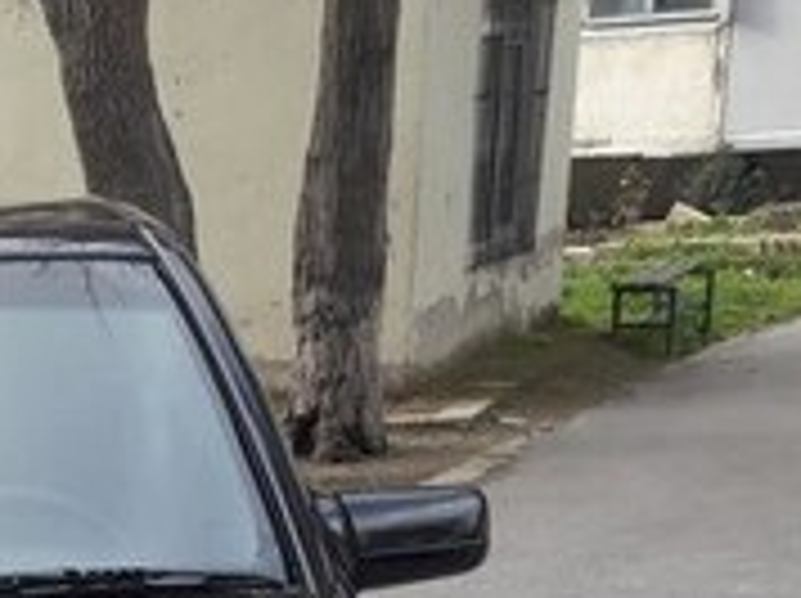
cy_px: 1018
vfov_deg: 13.1
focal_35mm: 104
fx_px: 2403
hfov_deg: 17.4
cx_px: -333
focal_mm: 3.7
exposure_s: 1/202
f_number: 1.9
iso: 40
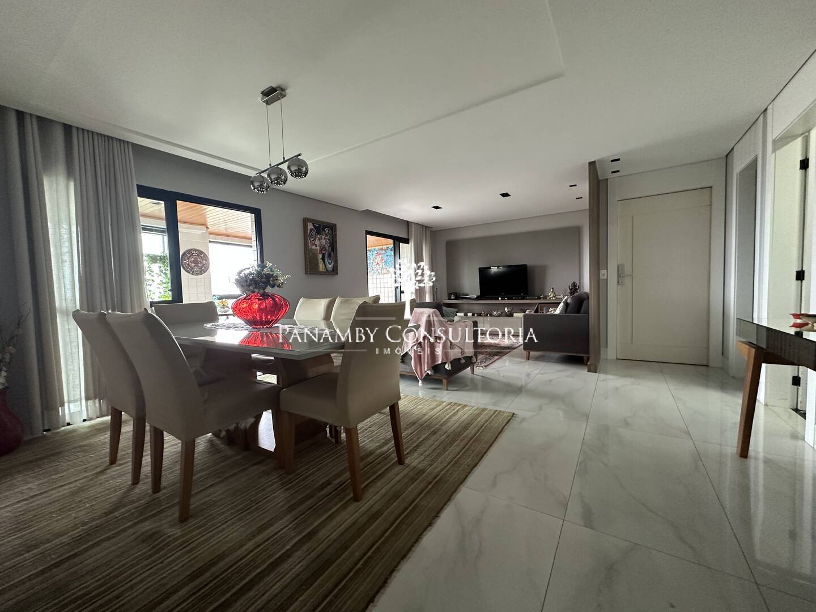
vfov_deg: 85.7
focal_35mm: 14
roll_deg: +1.8
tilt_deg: -3.4
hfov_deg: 102.1
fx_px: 330
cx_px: 408
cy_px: 306
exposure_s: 1/75
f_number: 2.2
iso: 320
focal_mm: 2.22
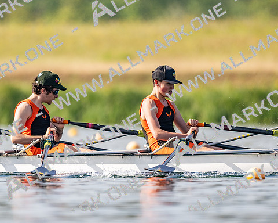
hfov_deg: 1.9
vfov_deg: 1.5
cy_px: 112
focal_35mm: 1021
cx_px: 123
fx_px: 8401
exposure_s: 1/2500
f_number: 4
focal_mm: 600
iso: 180
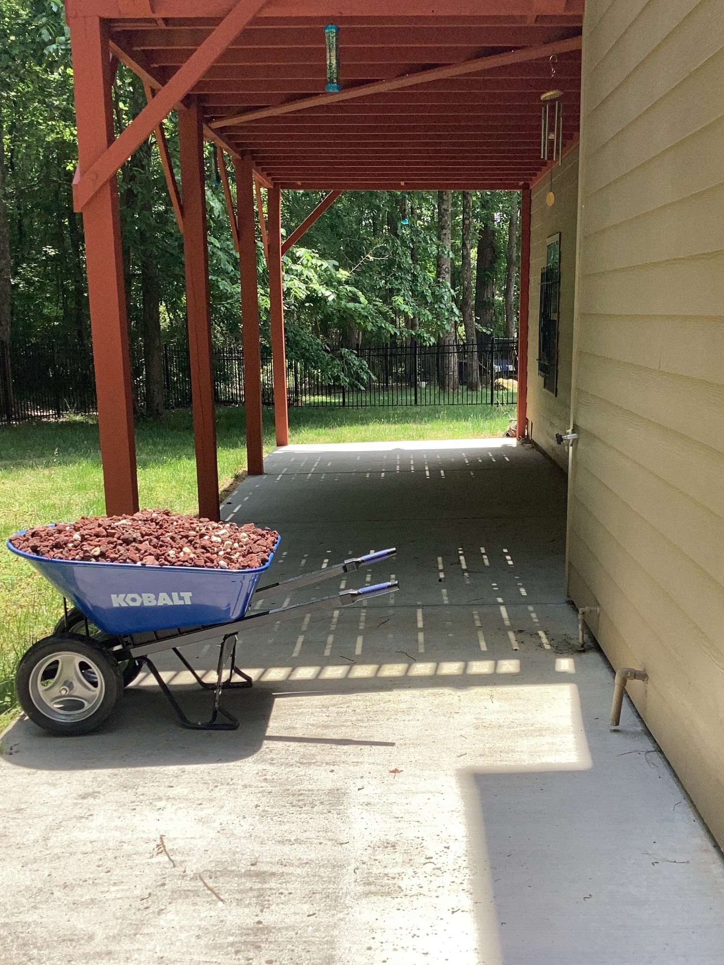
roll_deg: -0.4
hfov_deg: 39.6
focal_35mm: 36
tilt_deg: -13.2
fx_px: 1004
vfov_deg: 51.3
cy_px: 521
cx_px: 400
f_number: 2.4
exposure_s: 1/529
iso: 25
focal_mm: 3.3
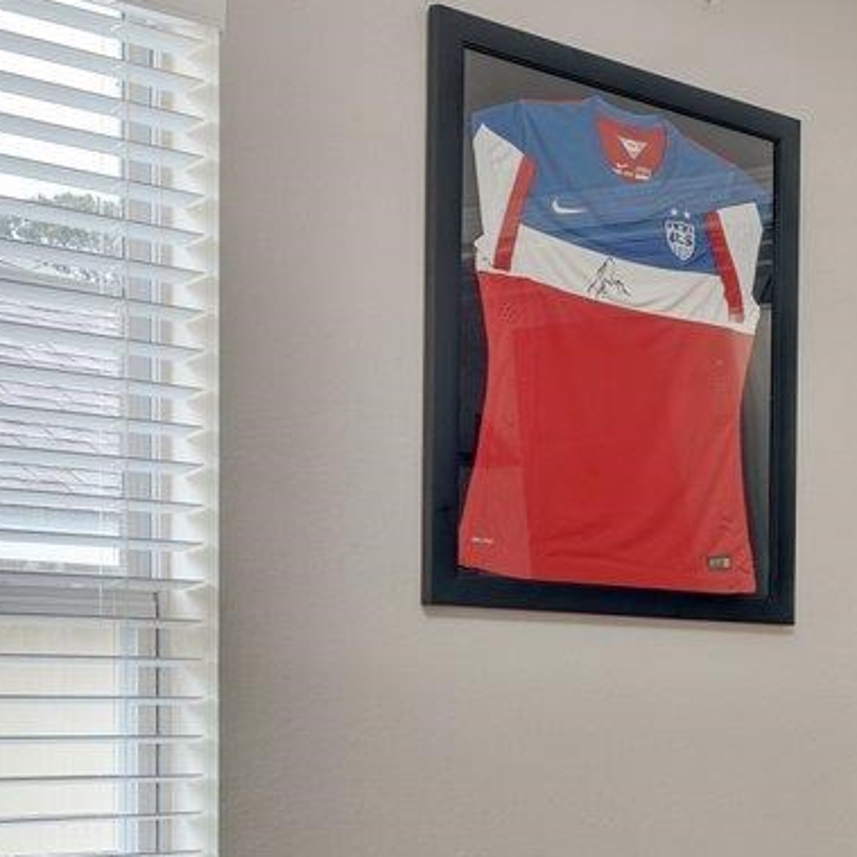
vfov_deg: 21.9
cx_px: 1468
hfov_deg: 18.3
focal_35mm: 78
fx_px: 2185
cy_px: 707
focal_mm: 17
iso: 100
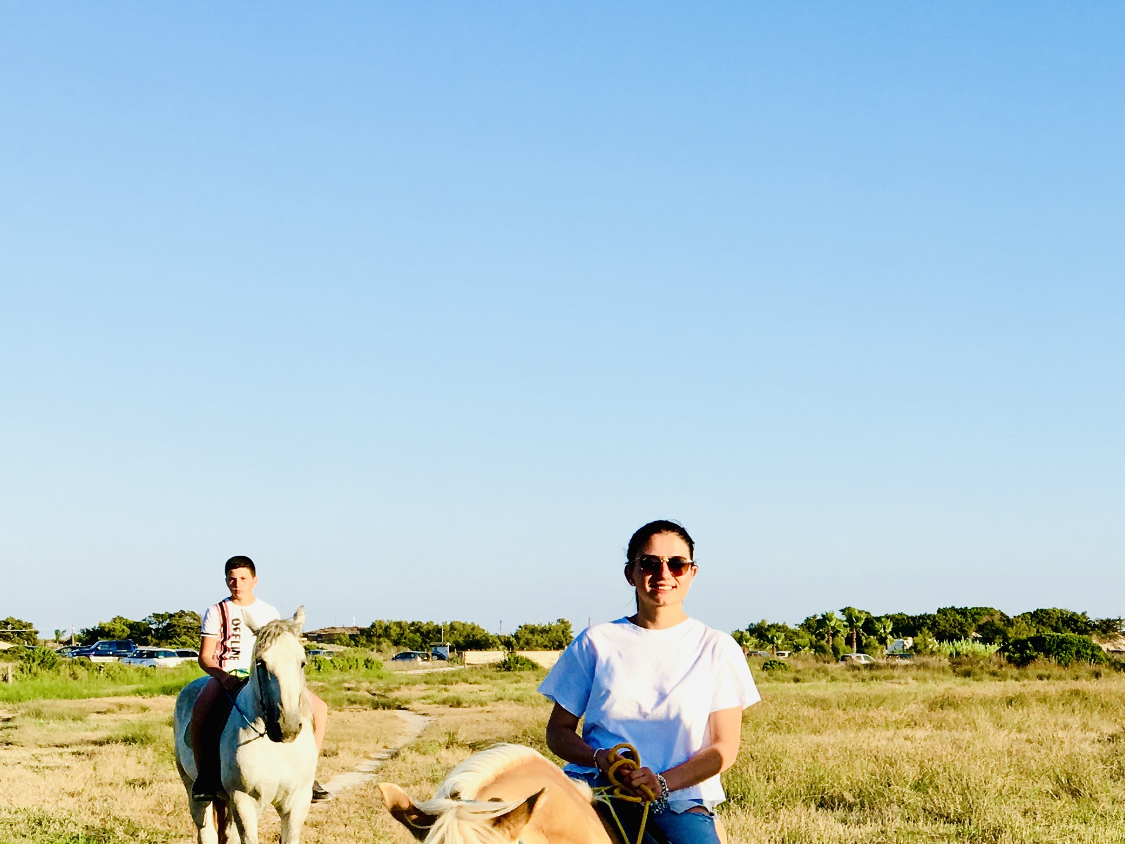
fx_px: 1983
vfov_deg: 23.5
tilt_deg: +0.1
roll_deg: -0.6
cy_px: 740
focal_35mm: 61
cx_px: 1019
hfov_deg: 30.3
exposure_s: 1/884
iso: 25
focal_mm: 4.15
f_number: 2.2
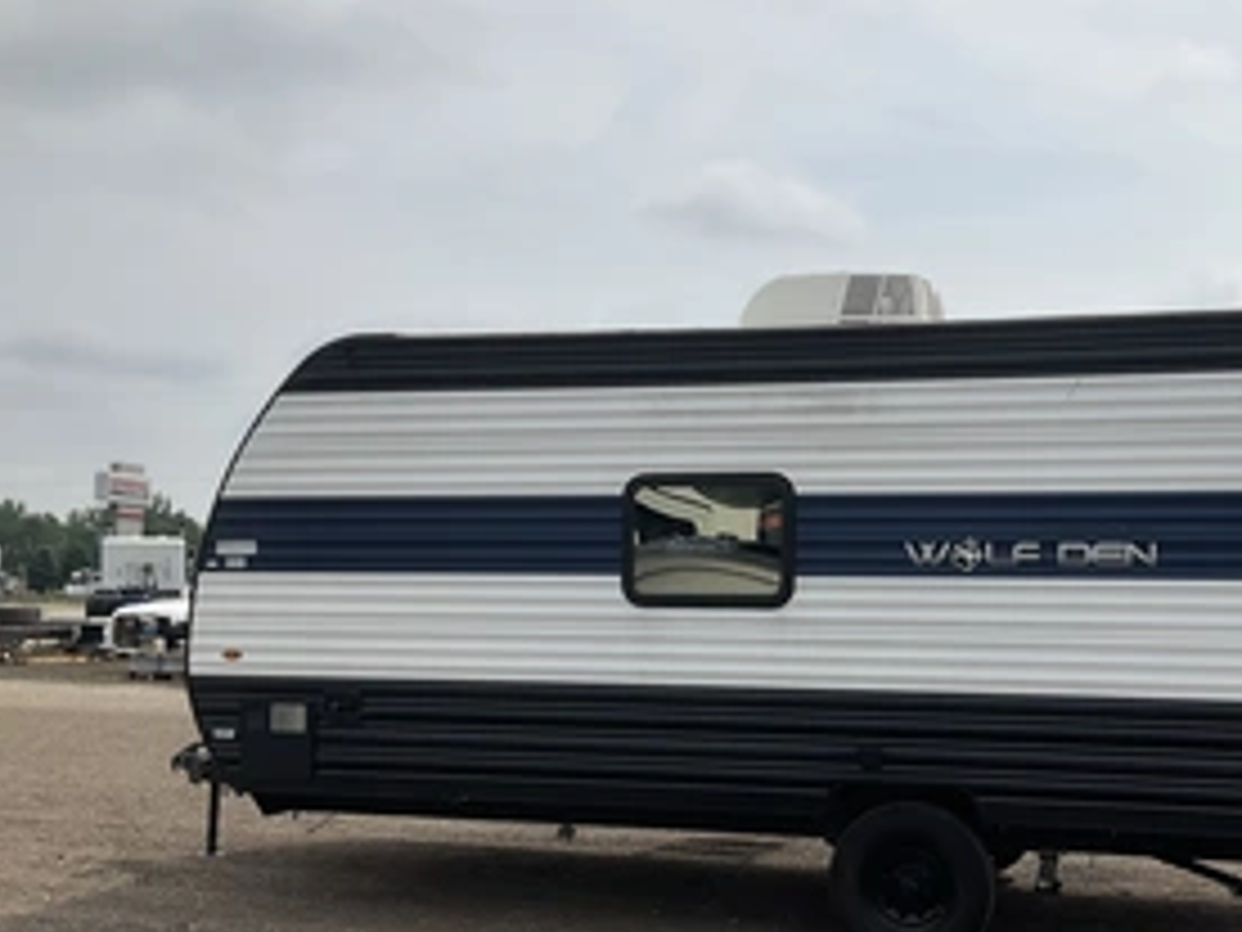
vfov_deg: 34.2
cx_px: 810
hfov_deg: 44.3
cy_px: 563
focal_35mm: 42
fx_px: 1507
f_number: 1.8
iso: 25
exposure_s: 1/3788
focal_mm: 3
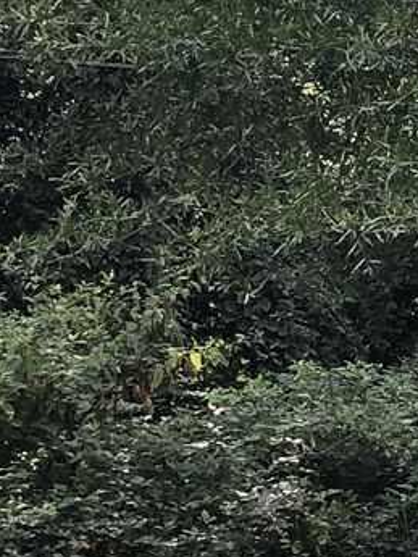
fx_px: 3009
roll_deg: +0.2
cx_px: 539
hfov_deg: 7.9
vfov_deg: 10.6
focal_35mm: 187
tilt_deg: -4.8
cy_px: 283
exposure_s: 1/120
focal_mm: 4
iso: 25
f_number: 1.8
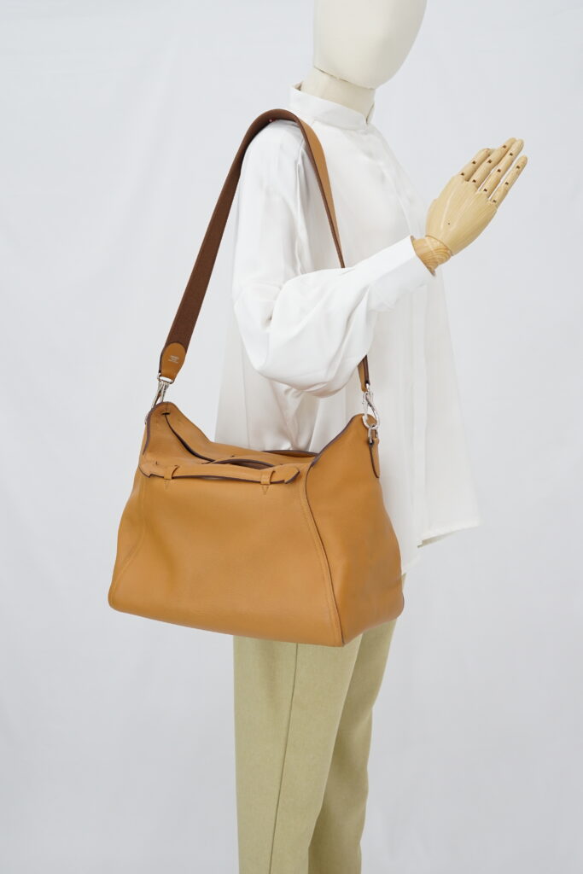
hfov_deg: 27.0
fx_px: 1214
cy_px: 437
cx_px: 292
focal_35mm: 50
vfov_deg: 39.6
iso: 640
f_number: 6.3
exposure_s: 1/10
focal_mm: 50
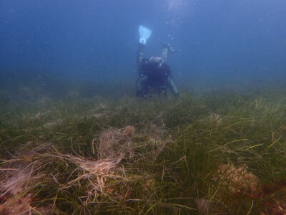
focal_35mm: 25
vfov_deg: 54.9
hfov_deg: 69.4
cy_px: 108
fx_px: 207
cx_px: 143
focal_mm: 4.5
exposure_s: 1/400
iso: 100
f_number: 2.8
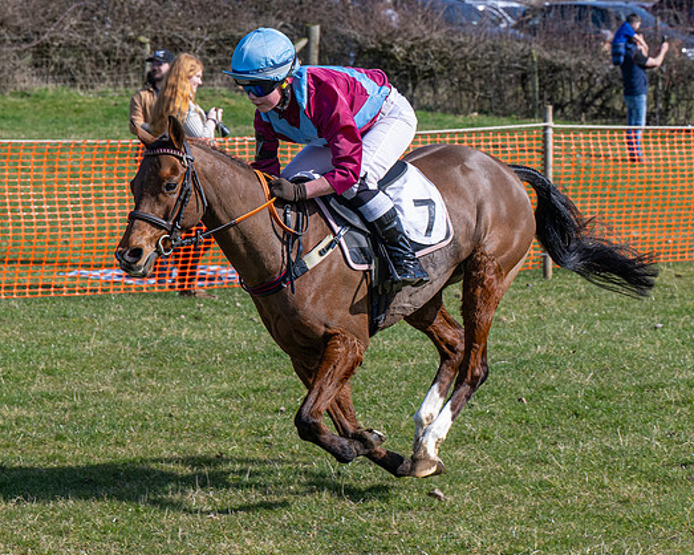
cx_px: 279
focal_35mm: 151
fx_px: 3100
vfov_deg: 10.2
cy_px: 232
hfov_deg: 12.8
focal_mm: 70
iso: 200
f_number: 5
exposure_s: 1/1250
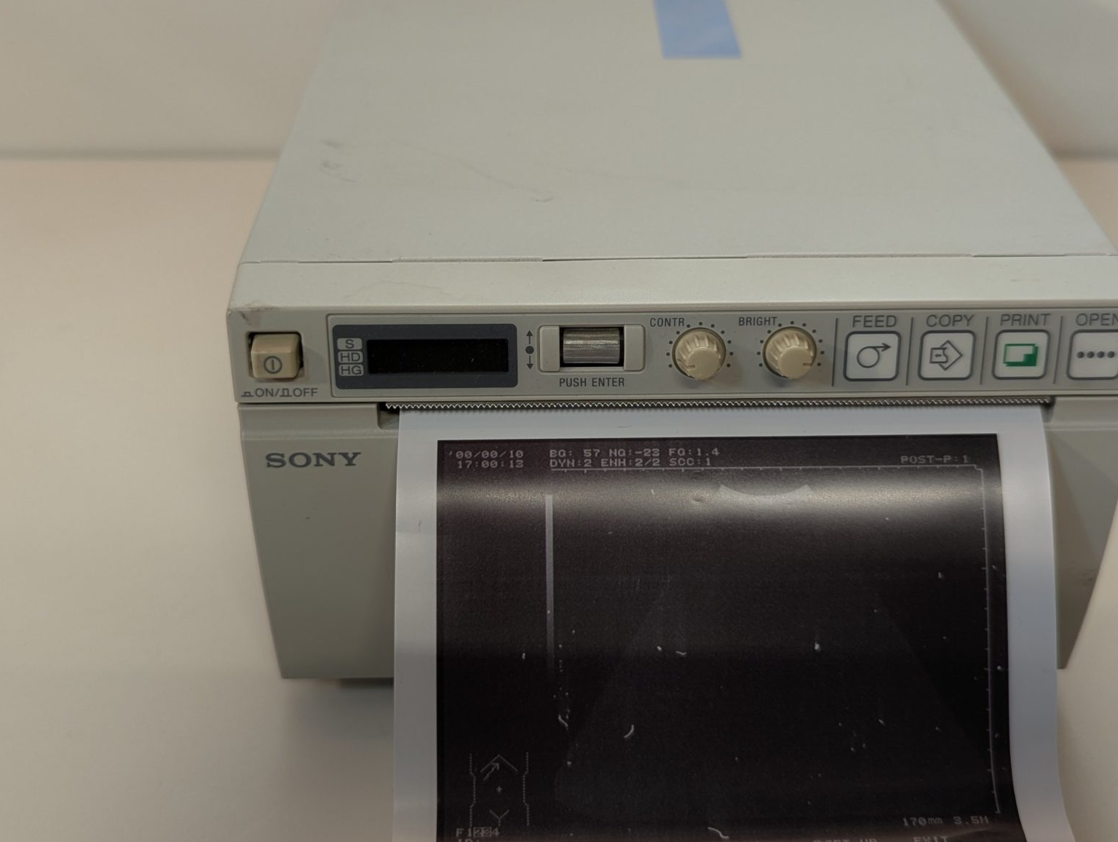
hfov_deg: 46.7
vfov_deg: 36.0
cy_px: 370
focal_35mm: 40
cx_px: 562
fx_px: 1294
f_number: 1.85
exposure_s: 1/90
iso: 109
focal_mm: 6.81
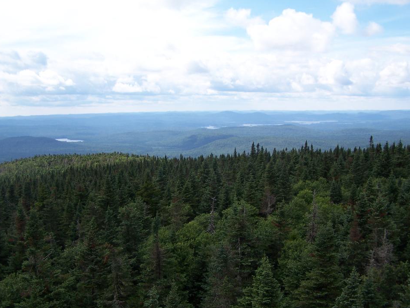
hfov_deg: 45.8
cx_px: 209
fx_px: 486
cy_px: 161
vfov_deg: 35.1
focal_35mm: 41
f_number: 2.8
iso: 80
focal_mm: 6.3
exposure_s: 1/1000
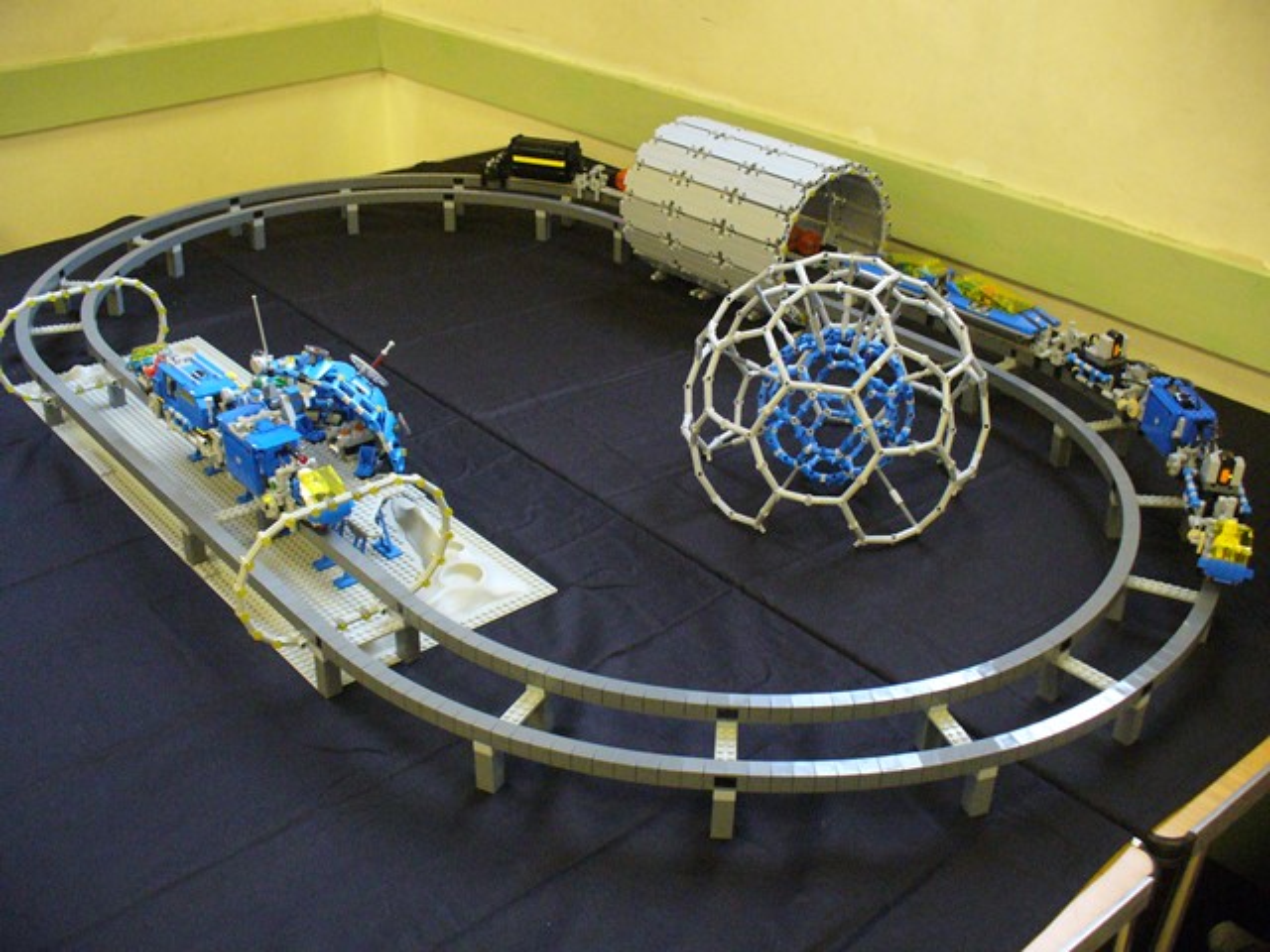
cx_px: 635
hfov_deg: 50.1
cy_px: 476
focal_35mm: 37
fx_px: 1357
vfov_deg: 38.7
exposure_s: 1/25
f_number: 2.8
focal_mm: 6.1
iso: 400
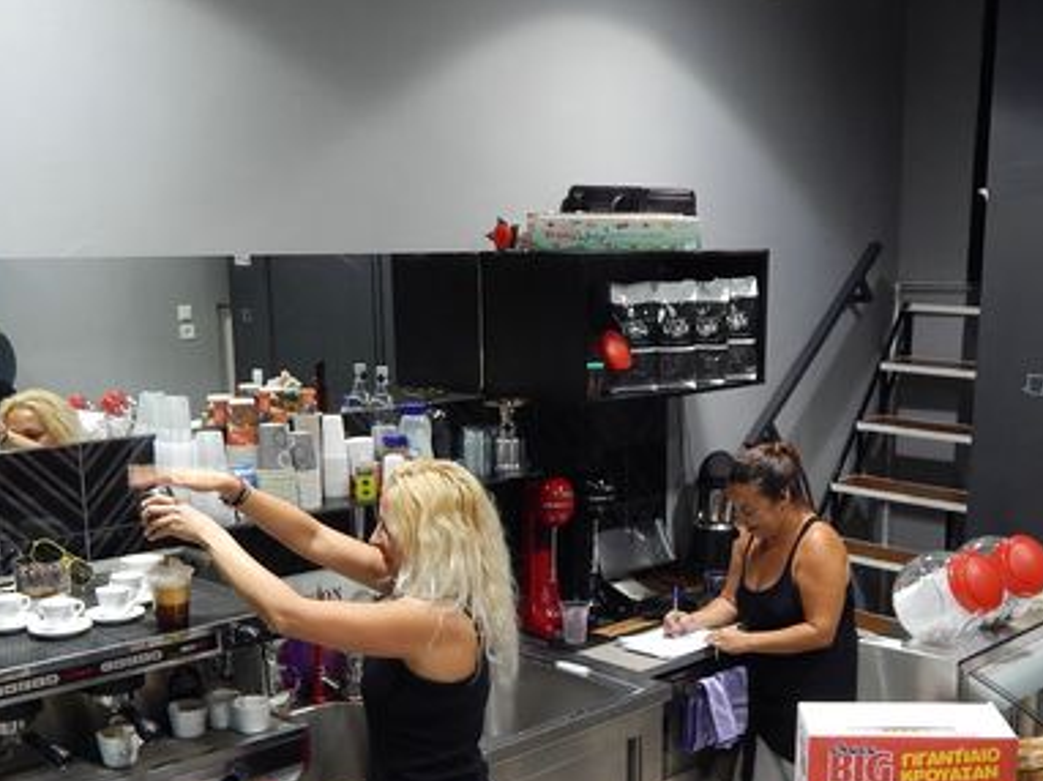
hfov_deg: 42.9
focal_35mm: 44
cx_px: 576
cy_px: 560
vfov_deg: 32.4
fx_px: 1325
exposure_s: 1/30
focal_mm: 4
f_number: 3
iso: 125
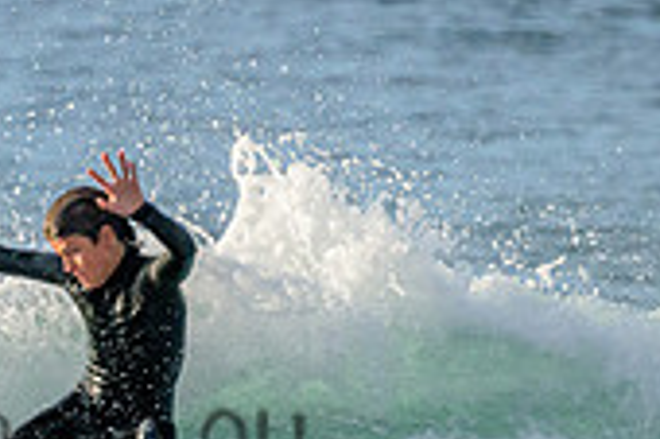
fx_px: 43810
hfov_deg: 0.9
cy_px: 394
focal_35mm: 2392
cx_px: -105
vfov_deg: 0.6
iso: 2500
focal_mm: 700
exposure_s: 1/1250
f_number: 11
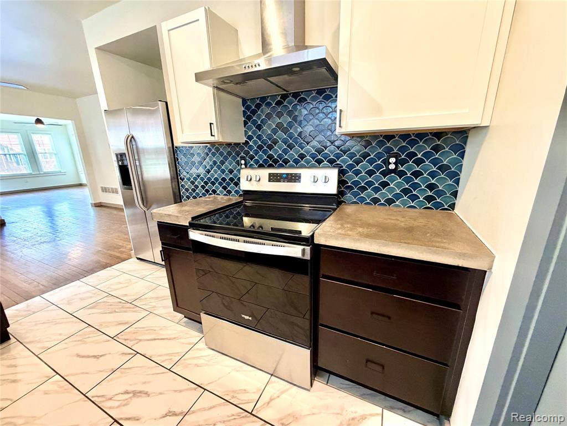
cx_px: 284
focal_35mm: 14
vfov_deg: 85.7
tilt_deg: -15.4
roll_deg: +1.7
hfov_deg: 102.1
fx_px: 229
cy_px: 213
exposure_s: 1/60
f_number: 2.2
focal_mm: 2.22
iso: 400
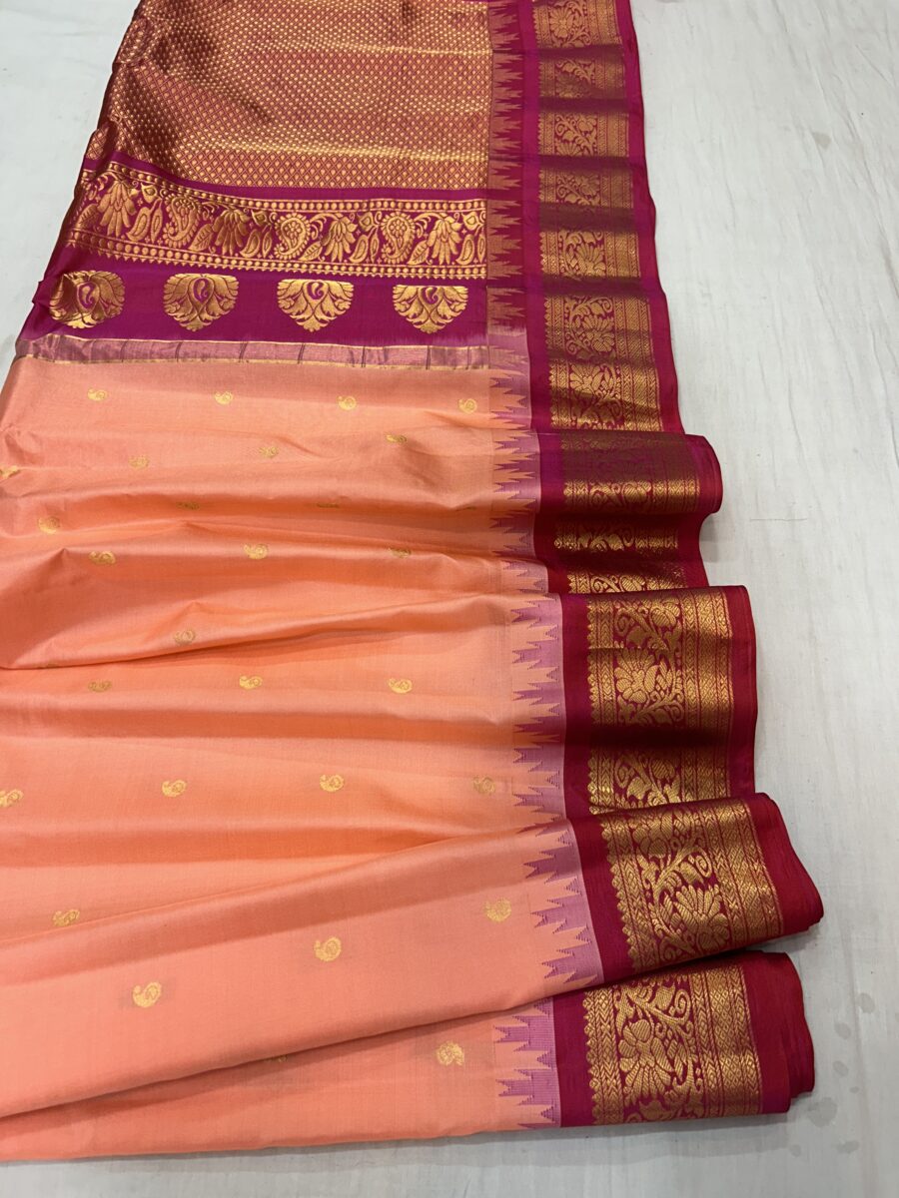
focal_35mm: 26
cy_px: 599
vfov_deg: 67.3
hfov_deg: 53.1
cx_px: 450
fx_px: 900
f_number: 1.5
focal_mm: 5.7
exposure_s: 1/100
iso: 64
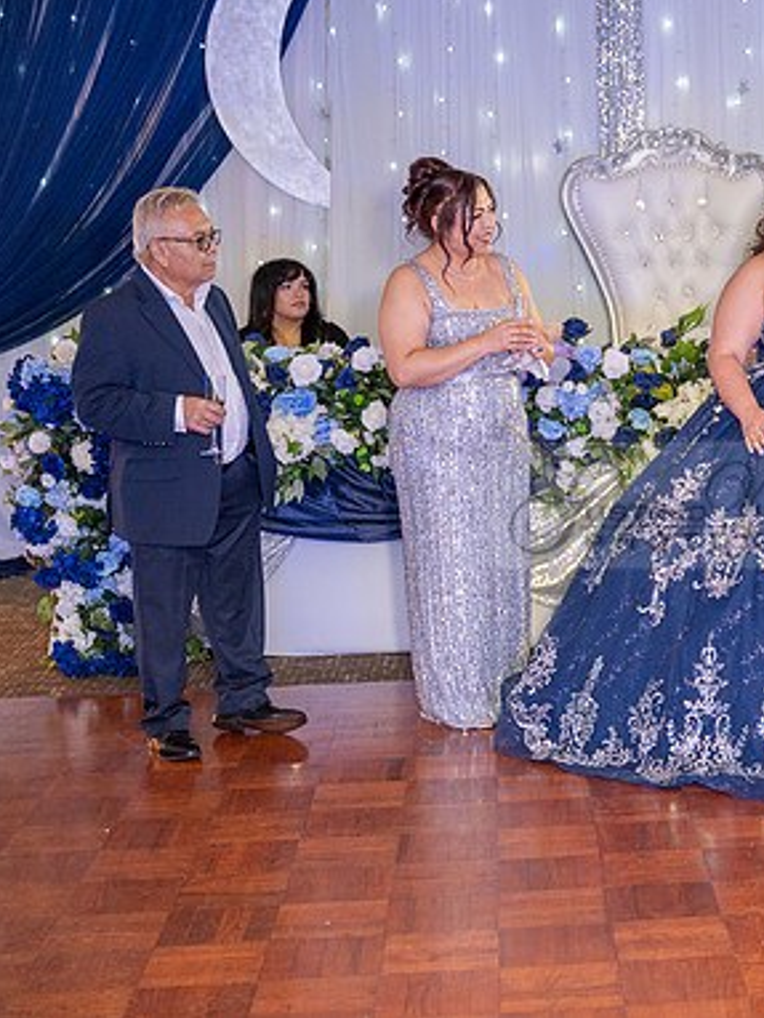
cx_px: 719
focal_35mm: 70
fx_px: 2058
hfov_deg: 20.5
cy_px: 505
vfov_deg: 27.8
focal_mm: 48
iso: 1250
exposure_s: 1/200
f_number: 2.8
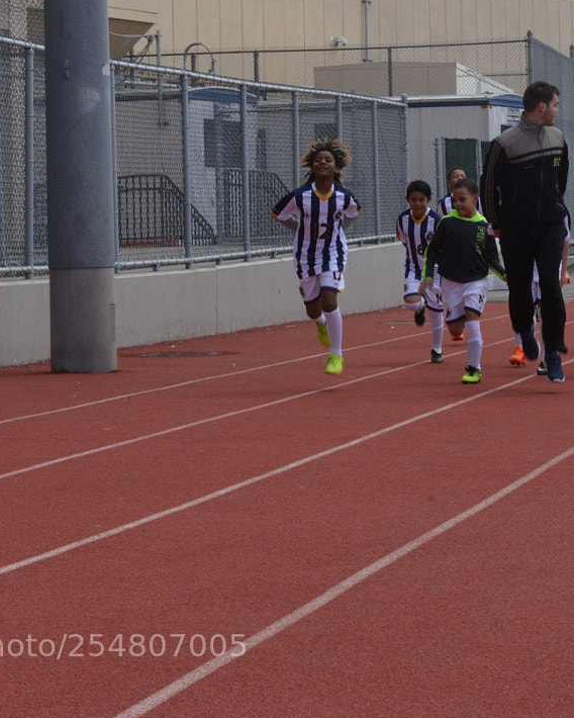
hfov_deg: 10.4
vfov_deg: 13.0
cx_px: 527
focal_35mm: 148
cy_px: 186
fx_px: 3143
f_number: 22
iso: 360
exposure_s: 1/125
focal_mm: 70
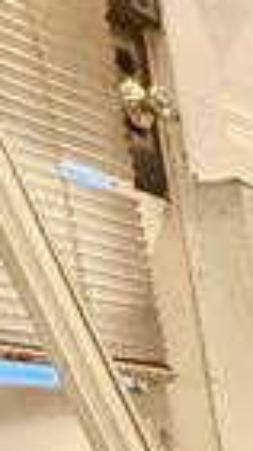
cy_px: 752
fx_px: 993
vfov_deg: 20.3
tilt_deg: -15.1
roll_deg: +1.7
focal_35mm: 83
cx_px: 692
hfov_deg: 11.0
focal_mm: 2.22
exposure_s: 1/60
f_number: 2.2
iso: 500
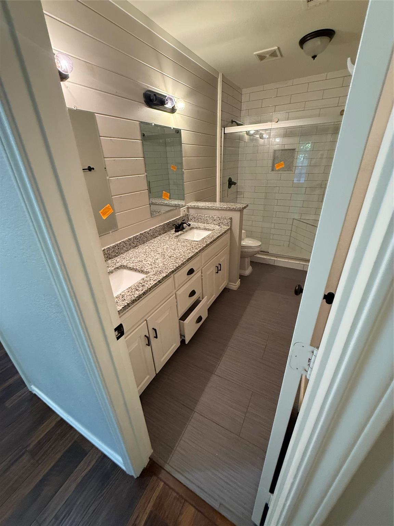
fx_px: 212
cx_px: 197
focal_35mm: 14
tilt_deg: -25.5
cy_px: 263
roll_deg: +3.5
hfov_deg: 85.7
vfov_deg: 102.1
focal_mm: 2.22
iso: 400
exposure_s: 1/60
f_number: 2.2
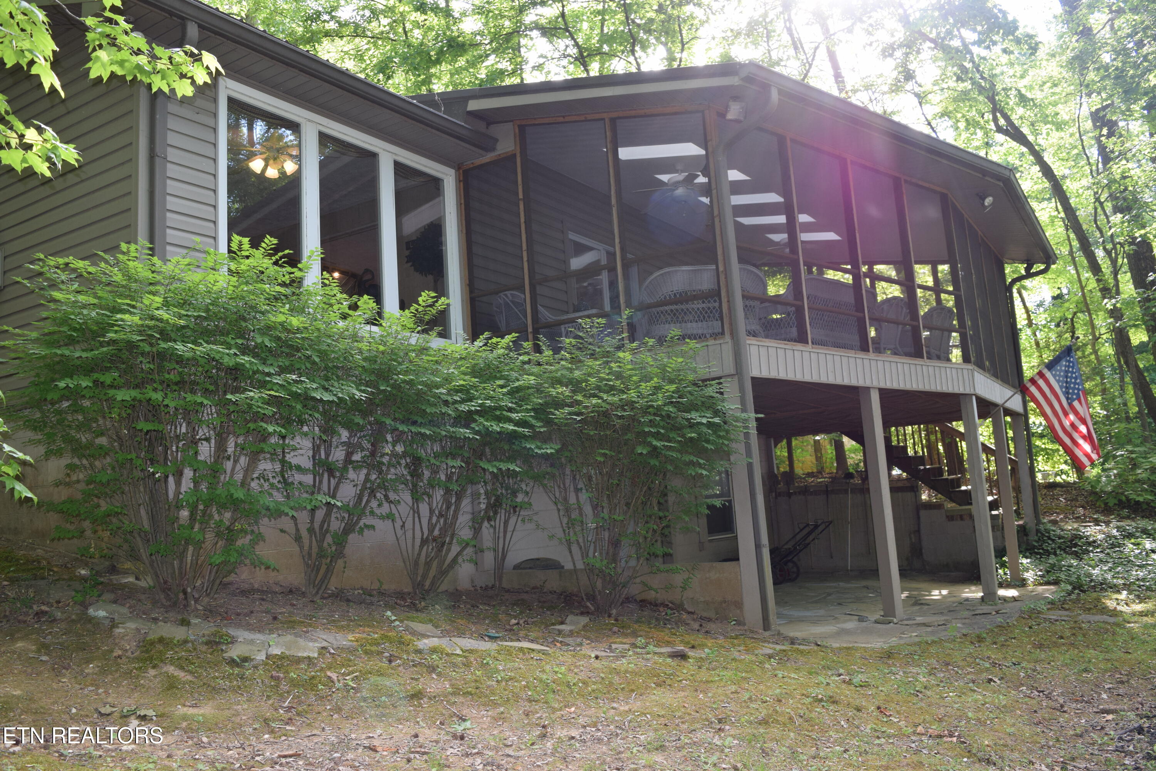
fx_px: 963
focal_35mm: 30
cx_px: 578
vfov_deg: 43.6
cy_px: 386
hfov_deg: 61.9
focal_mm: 20
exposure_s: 1/125
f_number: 5.6
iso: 360
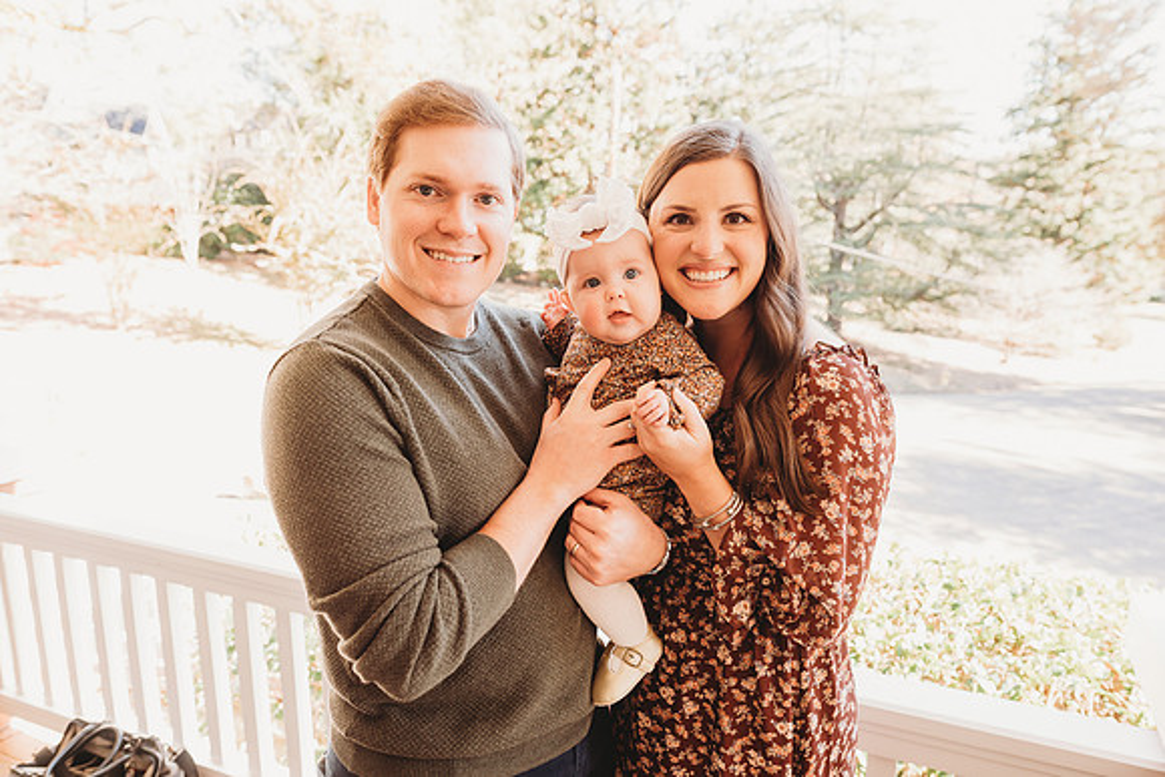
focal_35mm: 24
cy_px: 388
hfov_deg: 73.7
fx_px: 777
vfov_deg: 53.2
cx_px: 582
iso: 400
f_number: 4.5
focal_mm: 24
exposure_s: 1/125
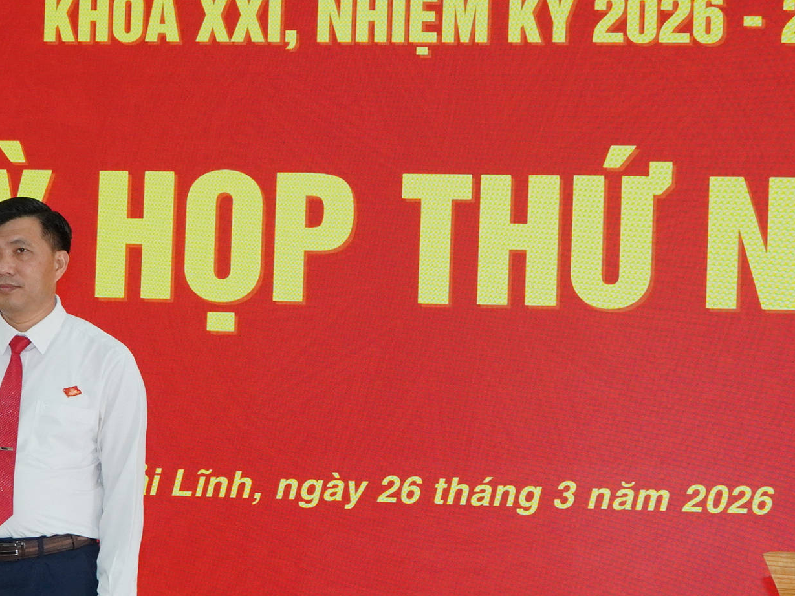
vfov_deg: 16.7
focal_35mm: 88
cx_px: 356
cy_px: 453
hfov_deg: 22.2
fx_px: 2025
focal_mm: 25
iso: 1250
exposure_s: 1/60
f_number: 8
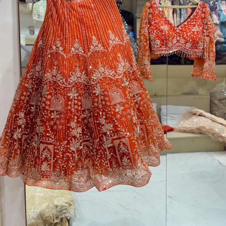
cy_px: 73
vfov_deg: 47.6
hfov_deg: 48.4
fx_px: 251
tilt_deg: -6.1
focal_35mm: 34
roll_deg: -0.4
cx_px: 105
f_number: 1.6
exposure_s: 1/100
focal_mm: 5.96
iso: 80
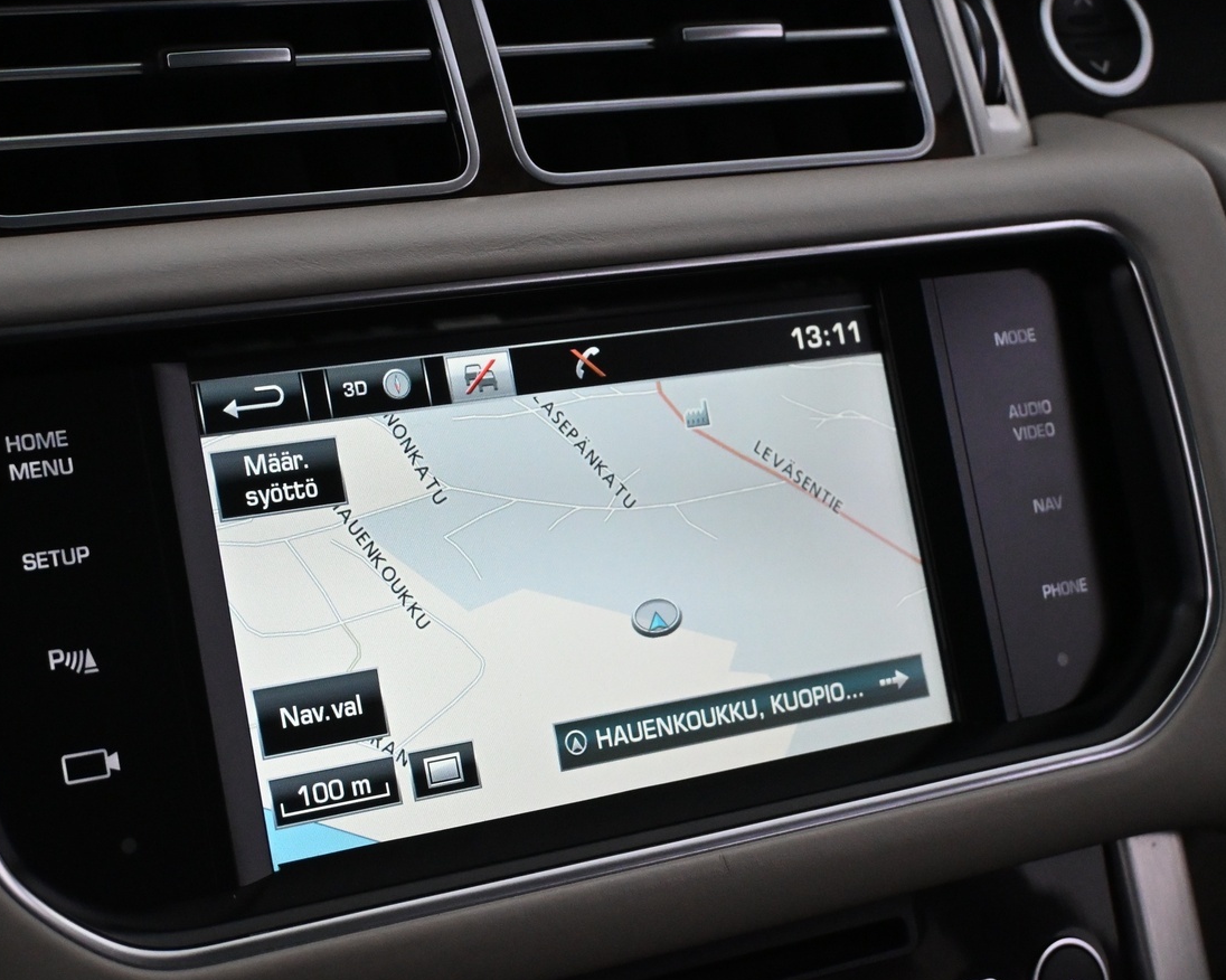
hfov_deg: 27.6
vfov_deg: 22.2
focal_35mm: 69
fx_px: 2492
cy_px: 552
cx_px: 516
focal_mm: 33
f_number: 5
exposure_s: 1/125
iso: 3200
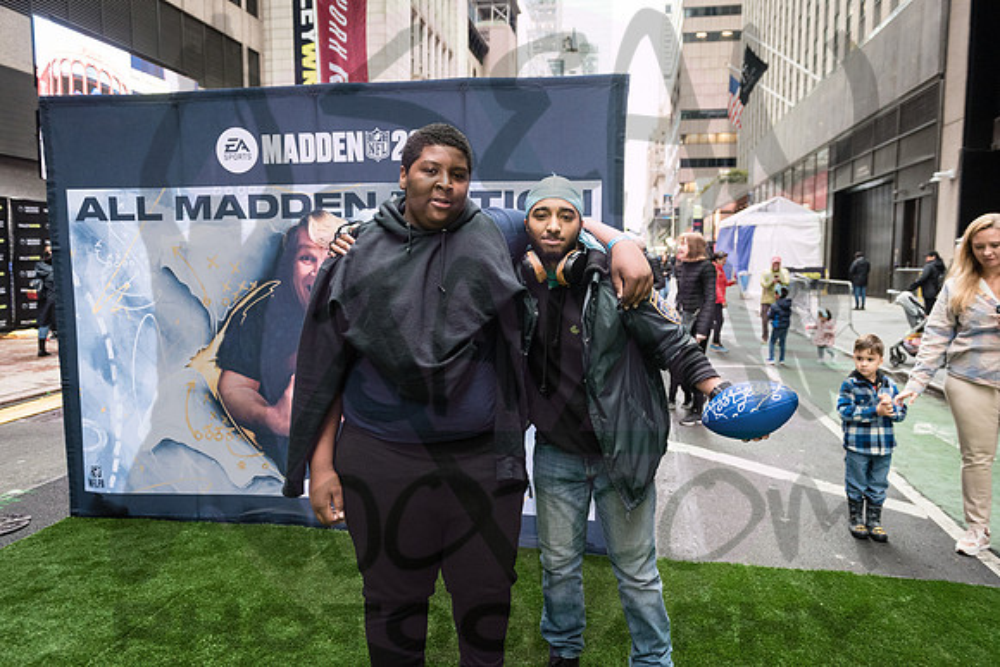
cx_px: 500
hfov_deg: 69.4
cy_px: 334
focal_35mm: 26
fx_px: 722
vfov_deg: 49.6
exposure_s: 1/250
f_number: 3.5
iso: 2500
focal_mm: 26
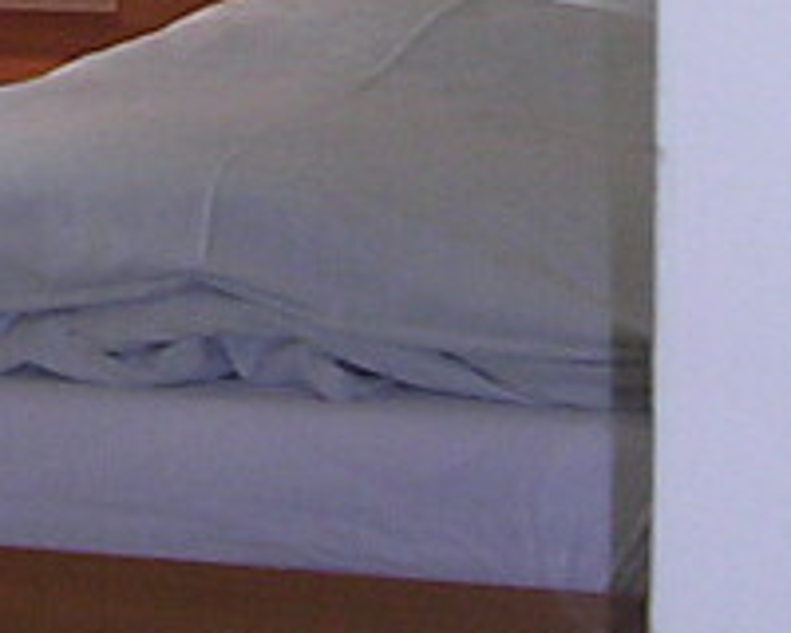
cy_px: -320
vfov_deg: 8.0
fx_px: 4448
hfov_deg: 9.8
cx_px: -415
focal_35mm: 190
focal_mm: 5.8
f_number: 2.8
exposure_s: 1/30
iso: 100
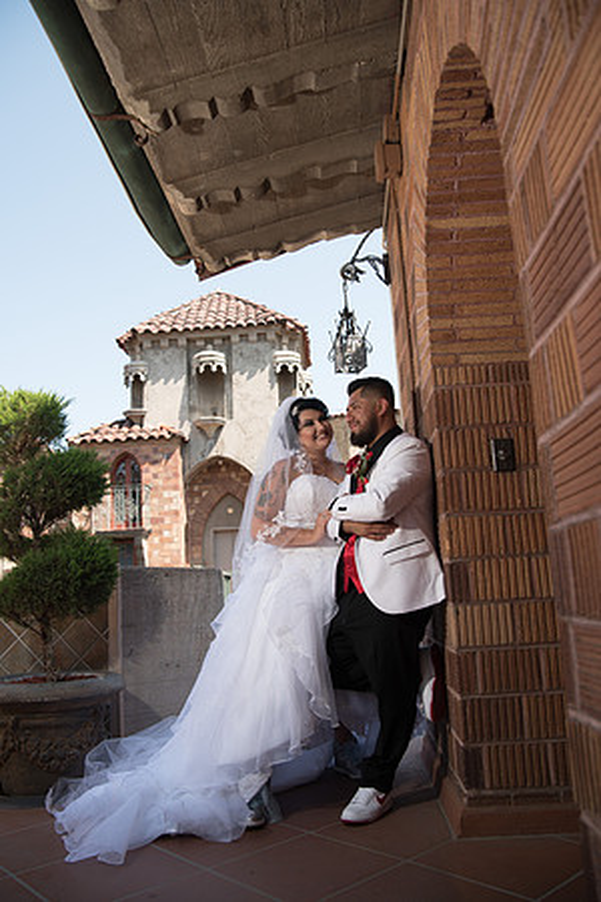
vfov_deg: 65.5
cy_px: 451
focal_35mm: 28
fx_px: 701
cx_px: 300
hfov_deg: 46.4
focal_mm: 28
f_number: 5
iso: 100
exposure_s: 1/250
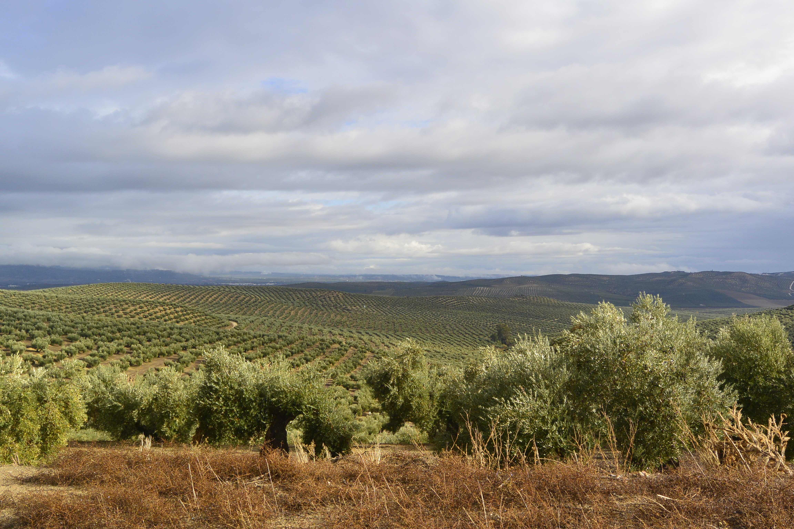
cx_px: 397
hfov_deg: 54.4
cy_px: 264
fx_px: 772
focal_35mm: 35
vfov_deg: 37.9
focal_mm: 13
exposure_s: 1/640
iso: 160
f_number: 5.6
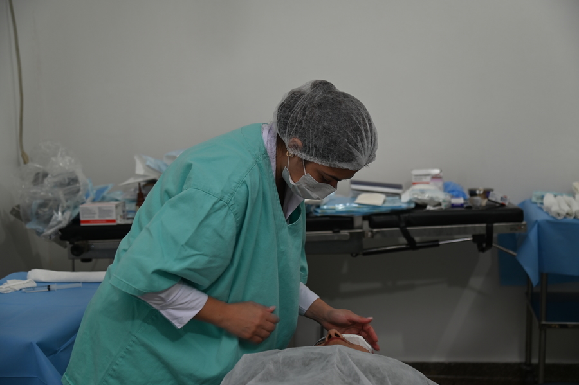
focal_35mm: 55
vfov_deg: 24.6
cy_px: 192
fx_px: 884
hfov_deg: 36.3
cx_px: 290
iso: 320
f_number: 4
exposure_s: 1/60
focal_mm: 55
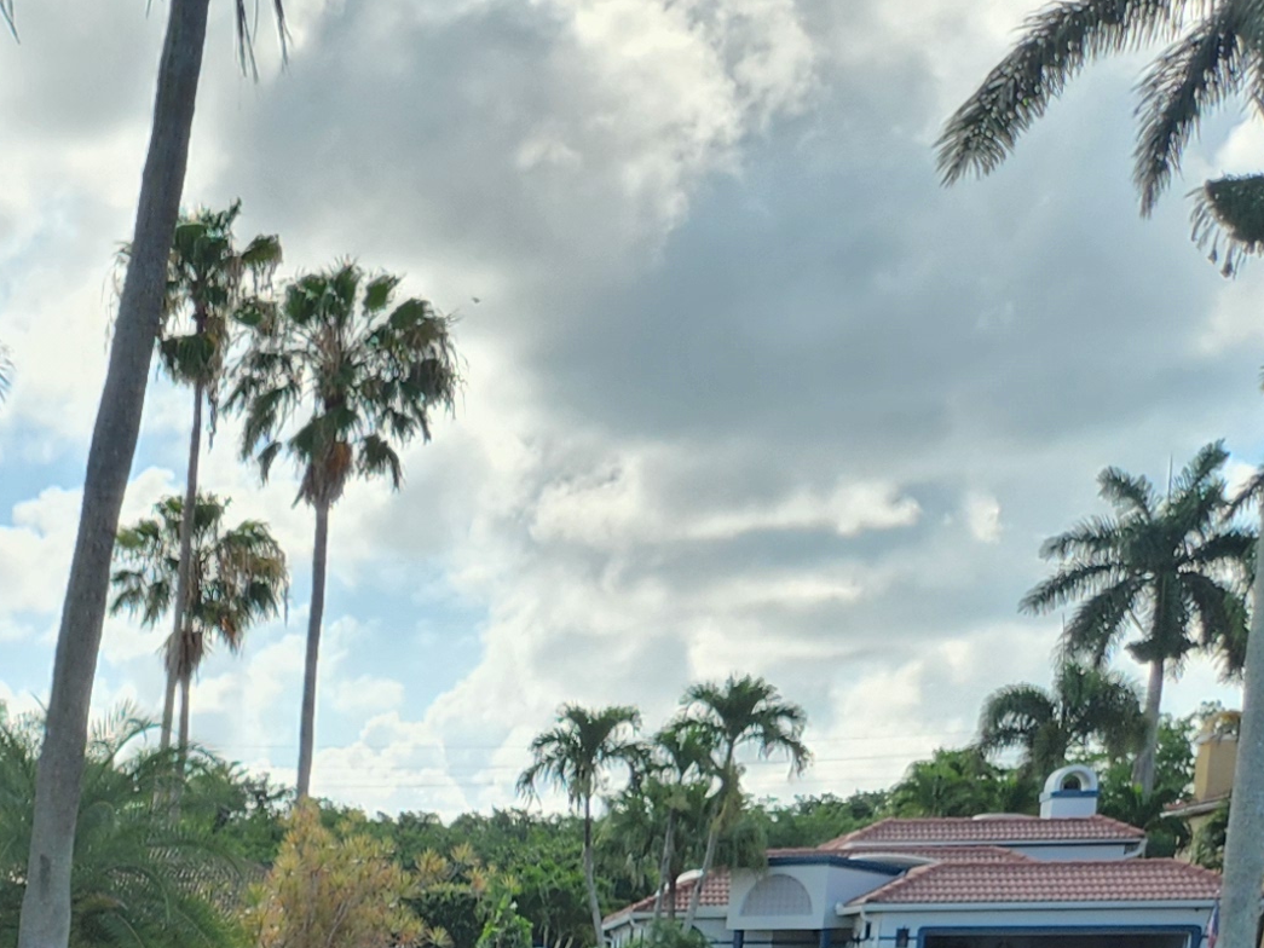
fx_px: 3214
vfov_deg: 15.0
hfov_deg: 19.1
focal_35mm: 88
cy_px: 1586
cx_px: -714
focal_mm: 5.4
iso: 20
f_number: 1.8
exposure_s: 1/580
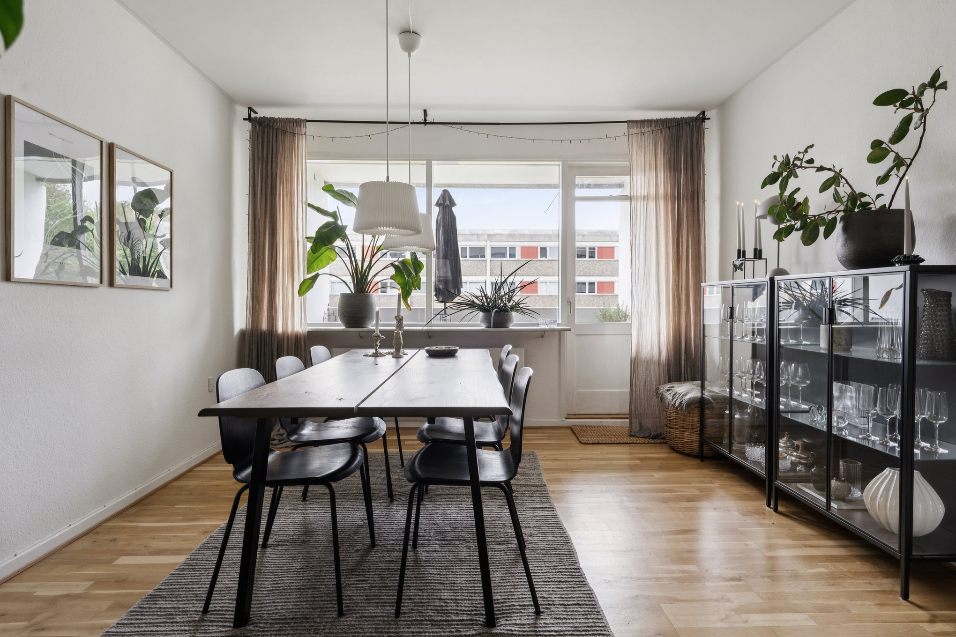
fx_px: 505
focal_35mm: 19
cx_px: 478
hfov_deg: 86.9
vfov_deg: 64.6
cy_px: 318
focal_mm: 19
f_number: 7.1
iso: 800
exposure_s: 1/60
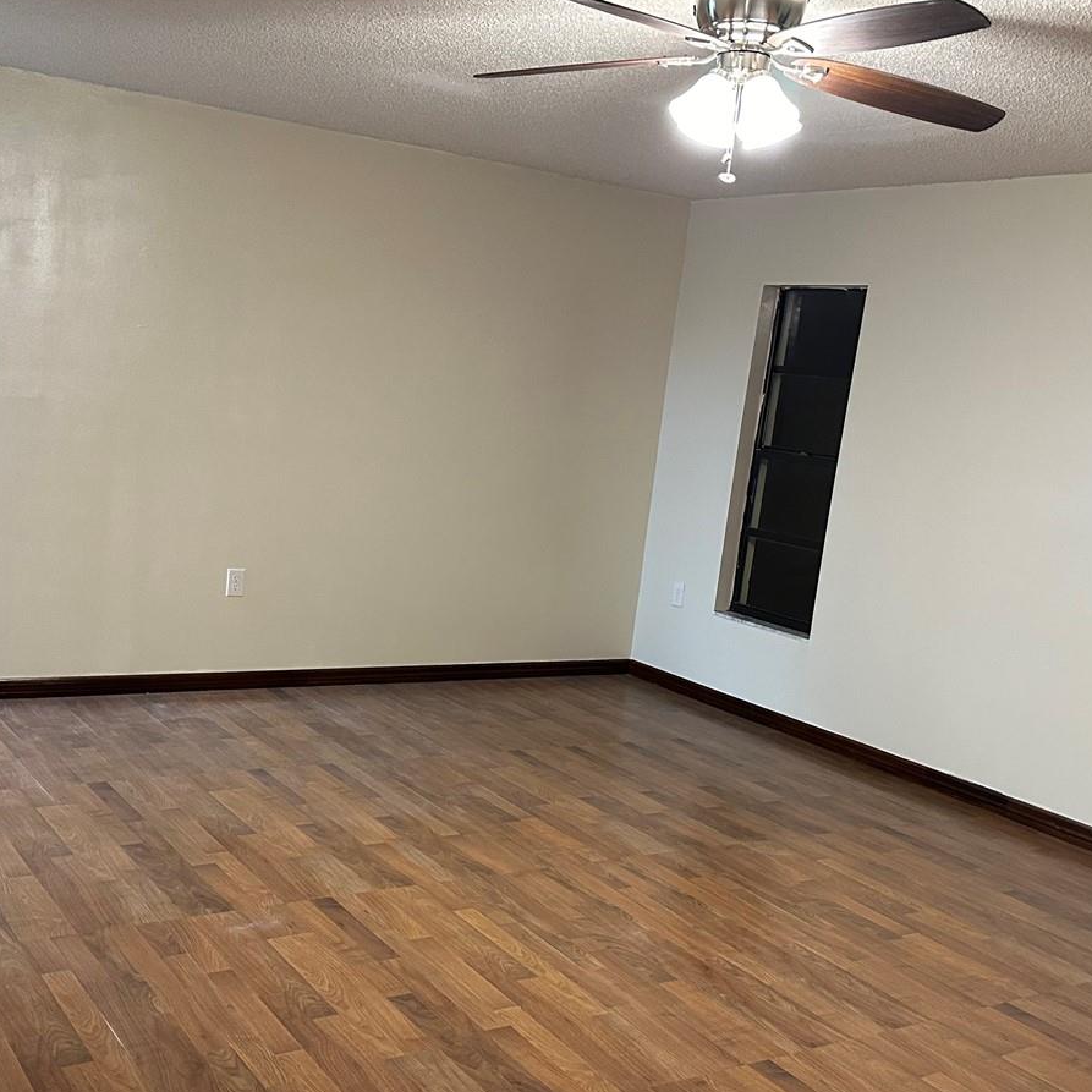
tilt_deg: -11.1
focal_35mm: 38
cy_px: 659
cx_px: 462
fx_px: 1356
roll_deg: -6.0
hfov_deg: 43.7
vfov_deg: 43.6
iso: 400
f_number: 1.78
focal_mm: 6.86
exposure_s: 1/60
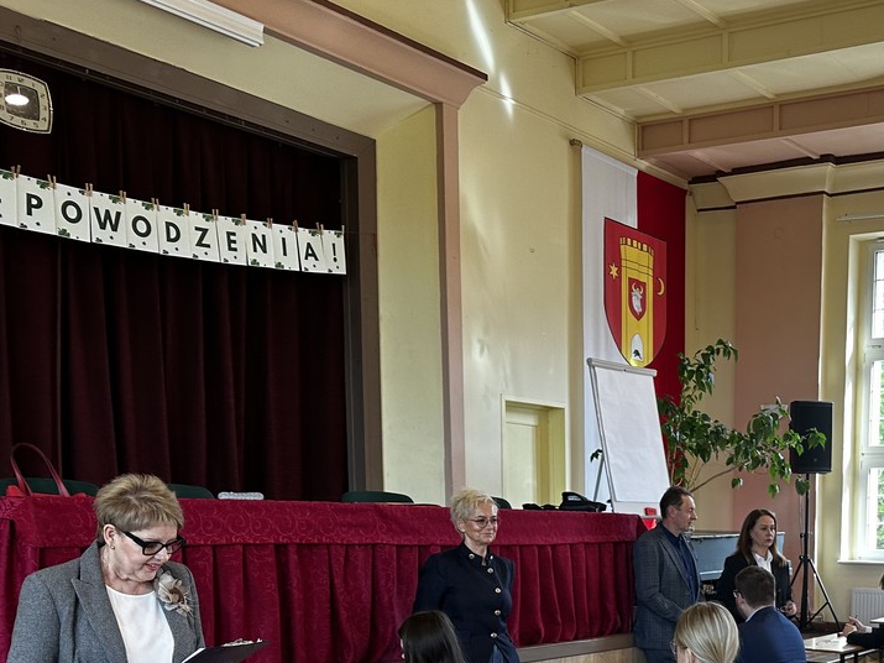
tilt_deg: -5.2
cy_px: 646
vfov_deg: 29.1
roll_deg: -0.4
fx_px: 1200
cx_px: 780
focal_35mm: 47
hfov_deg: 38.0
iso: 80
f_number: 1.78
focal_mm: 6.86
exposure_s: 1/100
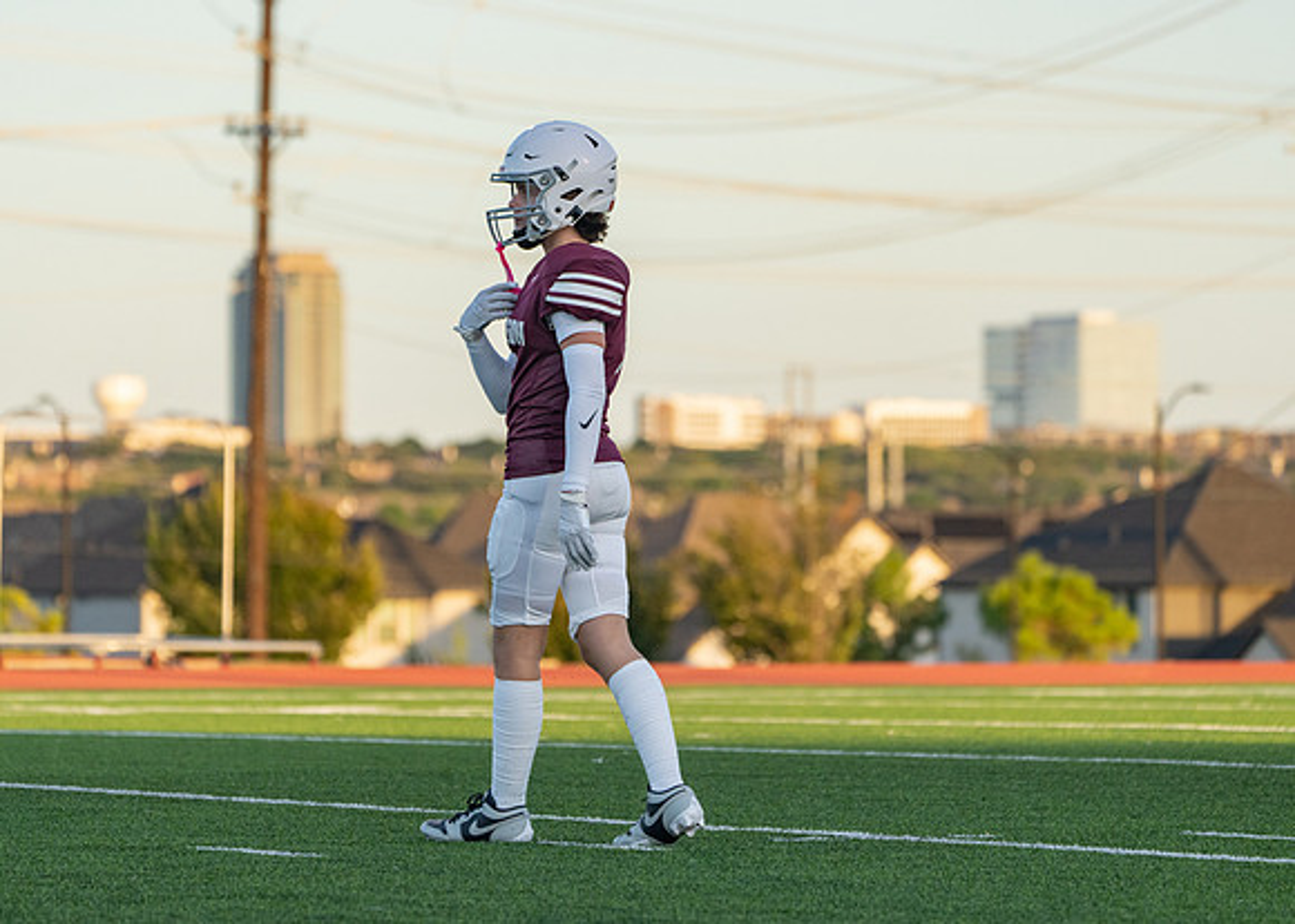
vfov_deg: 5.7
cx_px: 586
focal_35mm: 252
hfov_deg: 8.0
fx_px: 9263
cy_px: 445
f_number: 5.6
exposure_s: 1/1250
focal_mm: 221
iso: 1000
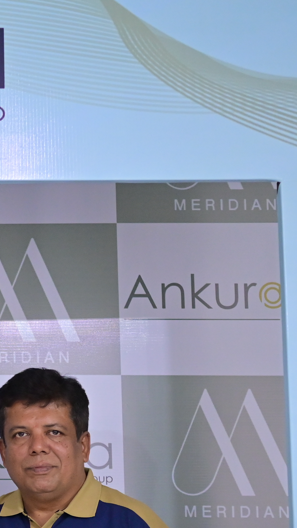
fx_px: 1428
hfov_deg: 11.0
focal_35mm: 102
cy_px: 423
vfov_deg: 20.7
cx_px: -258
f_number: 1.8
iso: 2000
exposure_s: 1/125
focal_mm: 35
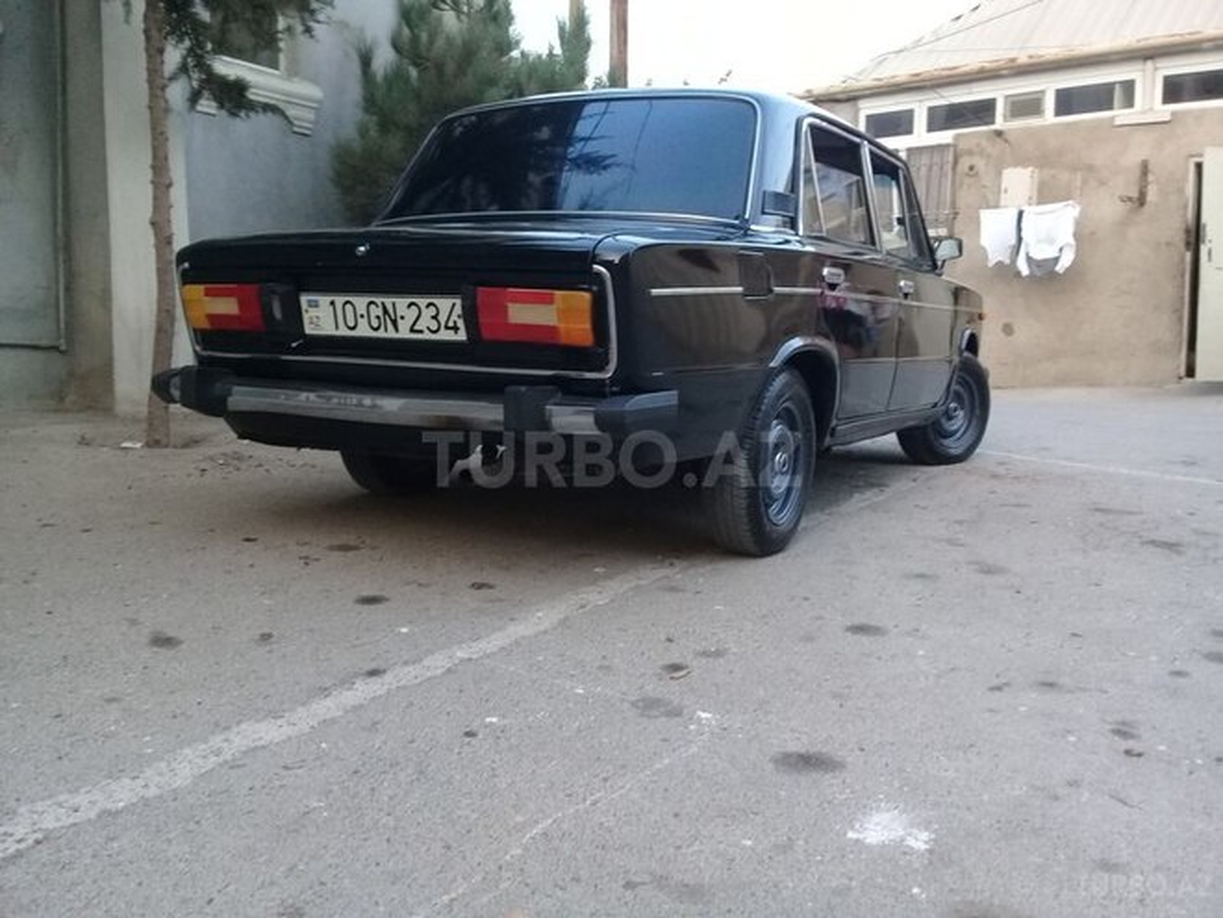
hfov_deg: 58.4
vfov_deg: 45.4
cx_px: 612
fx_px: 1095
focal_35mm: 31
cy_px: 459
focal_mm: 3.3
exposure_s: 1/33
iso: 100
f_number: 2.2
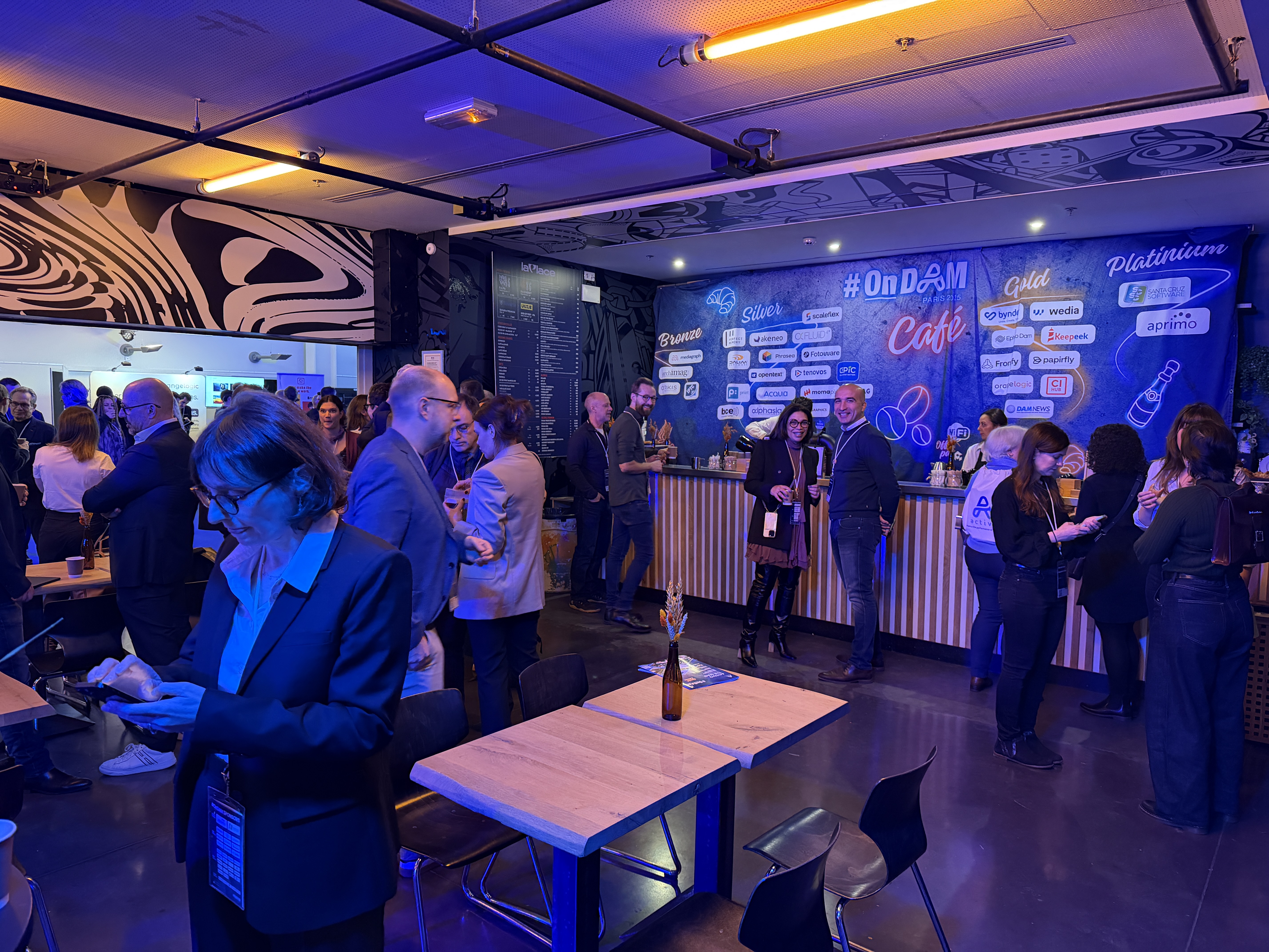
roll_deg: +0.8
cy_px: 476
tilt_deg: -5.9
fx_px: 880
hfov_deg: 71.6
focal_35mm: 24
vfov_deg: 56.8
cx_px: 634
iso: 640
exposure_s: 1/50
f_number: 1.78
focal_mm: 6.76
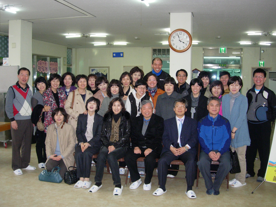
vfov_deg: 36.8
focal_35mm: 39
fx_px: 311
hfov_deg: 47.9
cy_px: 102
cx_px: 141
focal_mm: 7.8
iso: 200
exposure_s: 1/161
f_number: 2.8
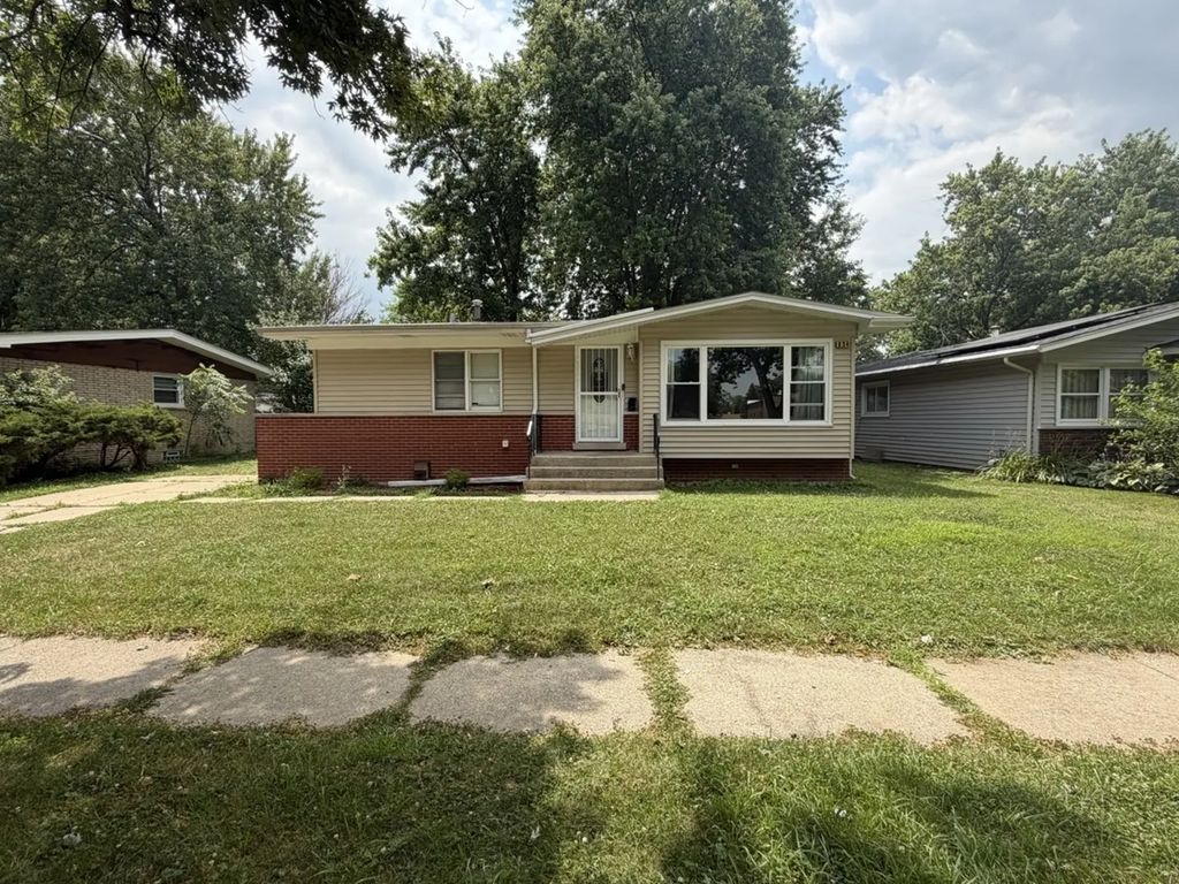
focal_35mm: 14
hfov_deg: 102.1
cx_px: 590
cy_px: 442
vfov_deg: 85.7
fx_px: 477
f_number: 2.2
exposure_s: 1/770
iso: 32
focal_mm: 2.22
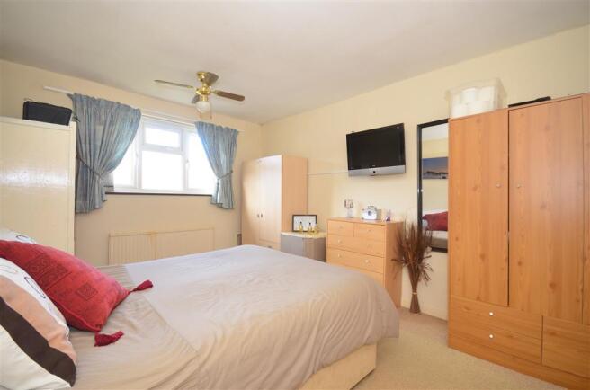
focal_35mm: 15
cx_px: 295
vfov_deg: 77.0
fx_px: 245
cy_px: 195
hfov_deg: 100.5
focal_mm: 10
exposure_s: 1/25
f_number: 6.3
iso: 640
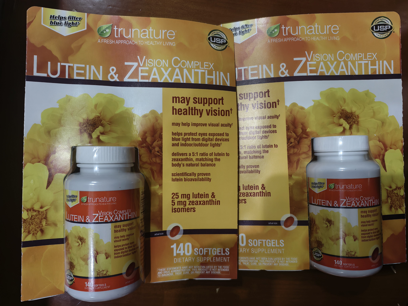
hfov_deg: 73.9
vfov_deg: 58.9
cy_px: 153
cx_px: 204
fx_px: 271
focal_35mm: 23
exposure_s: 1/50
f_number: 1.57
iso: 744
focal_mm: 6.54
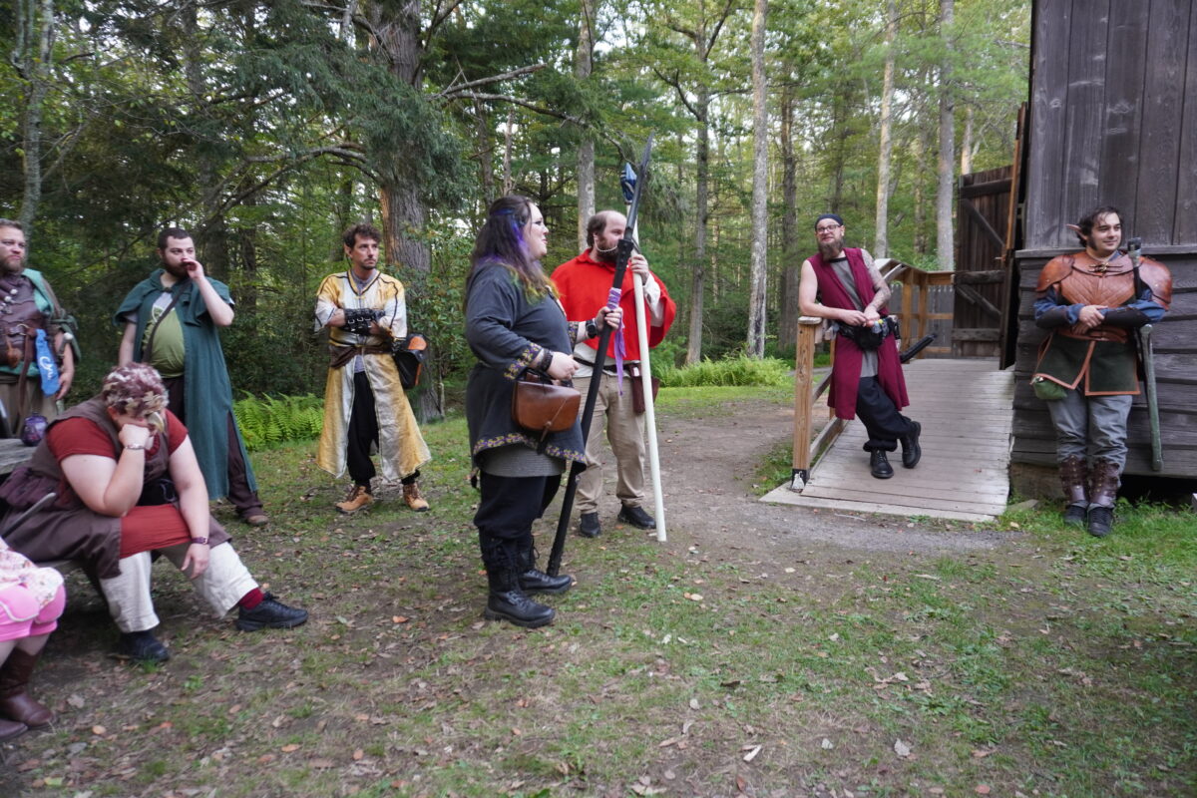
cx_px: 598
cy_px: 399
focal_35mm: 24
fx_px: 798
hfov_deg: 73.7
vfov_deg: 53.1
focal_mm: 16
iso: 400
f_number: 4
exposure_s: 1/160
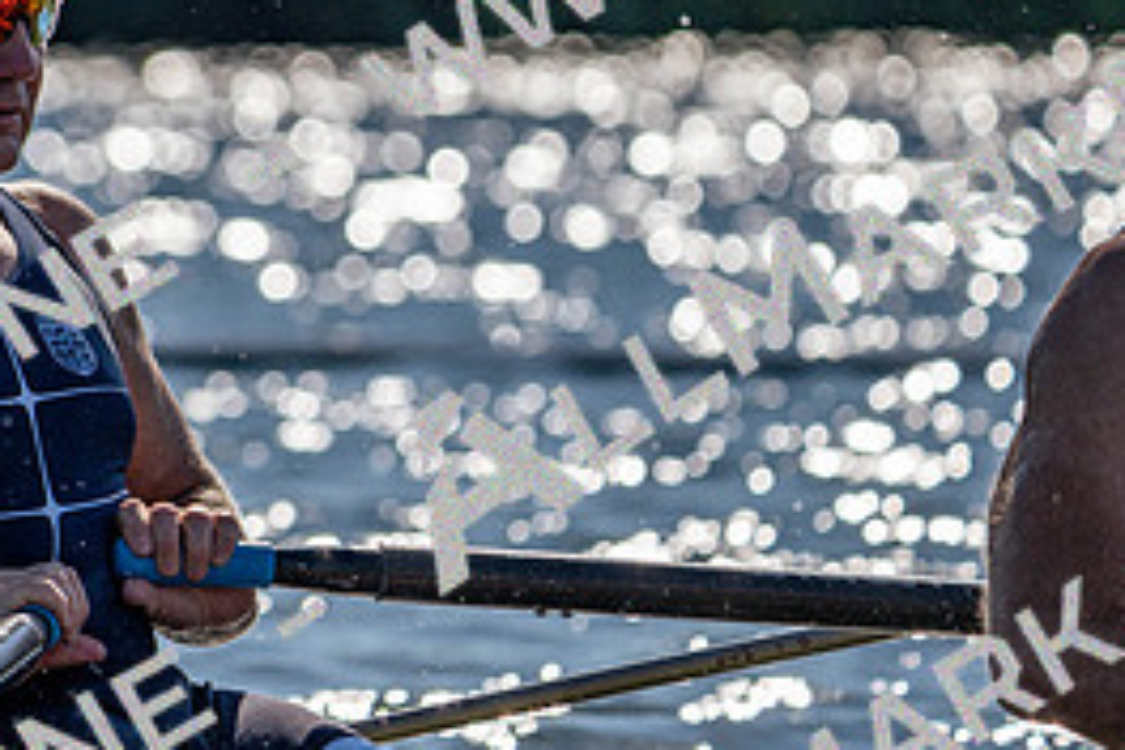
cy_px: 190
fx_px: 17155
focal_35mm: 549
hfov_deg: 3.8
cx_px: 51
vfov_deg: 2.5
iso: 100
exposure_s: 1/1600
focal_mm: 250
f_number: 5.6
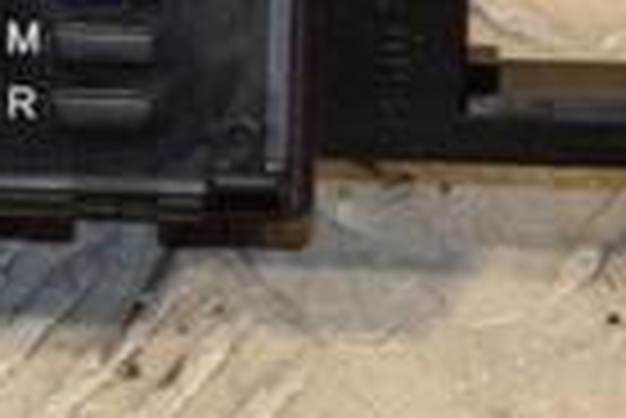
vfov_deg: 2.8
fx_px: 8445
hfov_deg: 4.2
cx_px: -113
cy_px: -36
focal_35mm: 485
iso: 800
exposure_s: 1/200
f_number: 6.3
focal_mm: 75
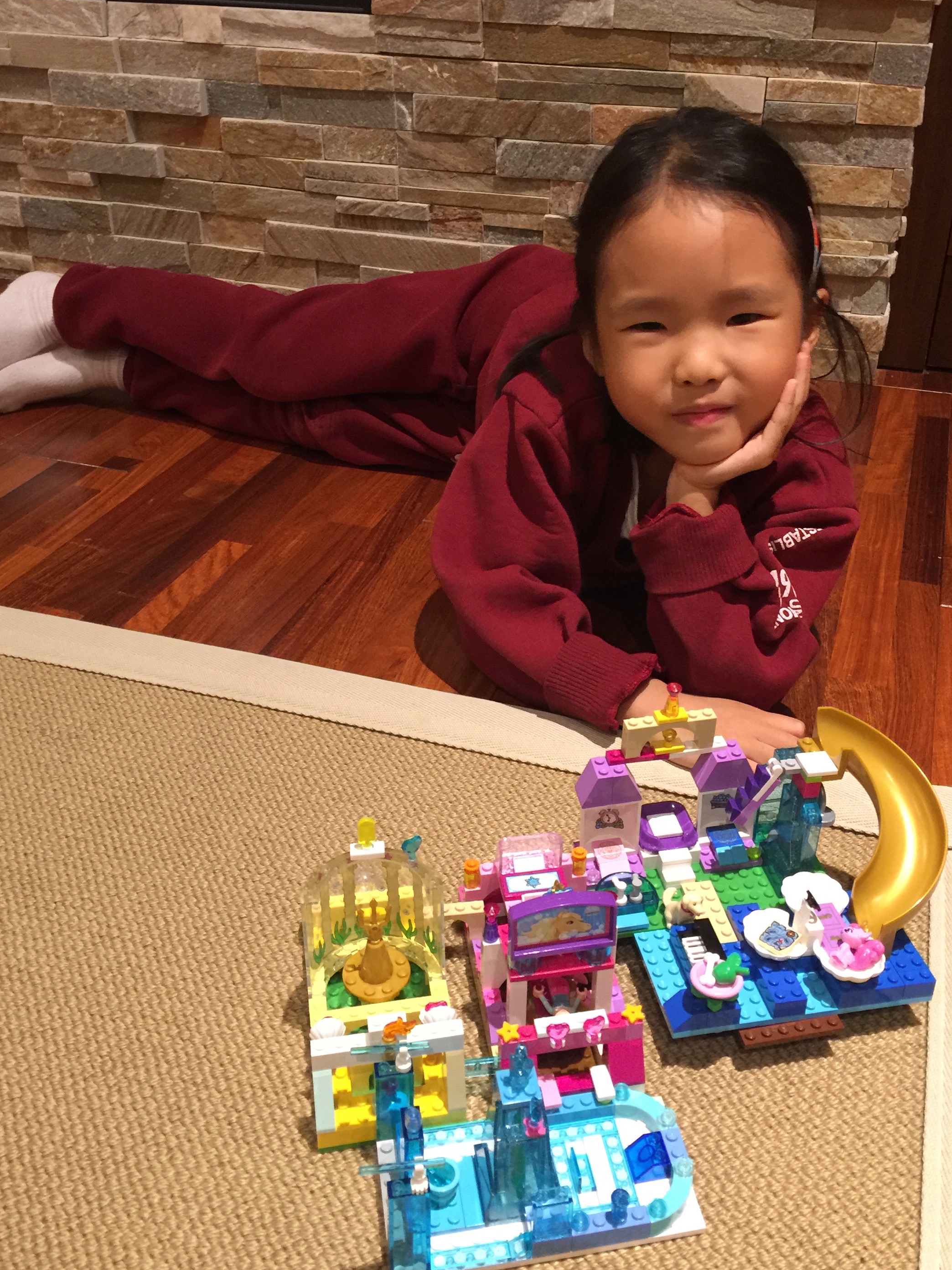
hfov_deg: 41.7
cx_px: 529
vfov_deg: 53.9
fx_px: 1247
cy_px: 573
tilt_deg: -28.9
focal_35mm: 34
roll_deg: -0.7
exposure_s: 1/8
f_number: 2.2
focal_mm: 4.15
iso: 125
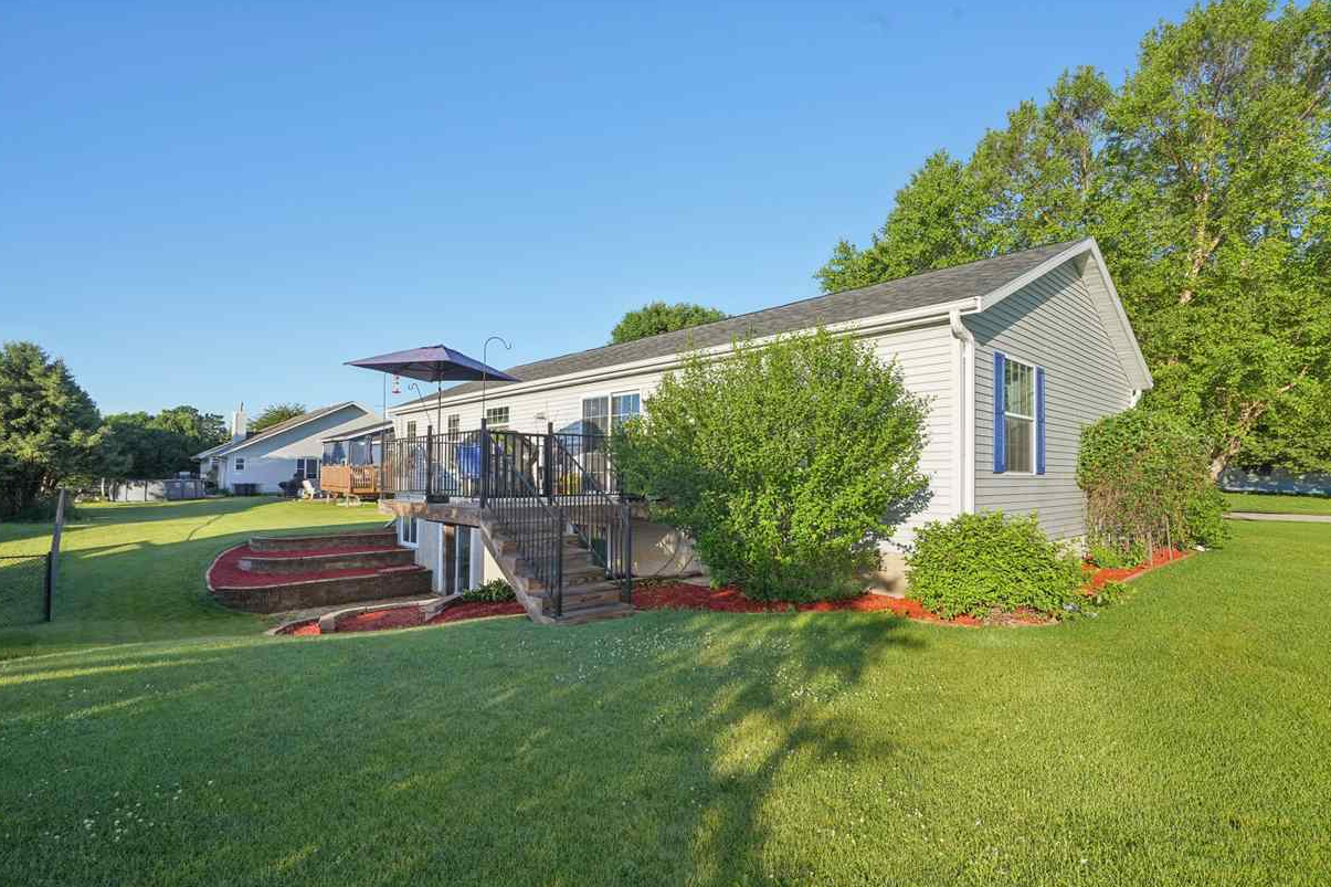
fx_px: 628
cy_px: 448
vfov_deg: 70.4
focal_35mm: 17
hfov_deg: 93.3
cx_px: 657
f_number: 10
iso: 640
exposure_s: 1/640
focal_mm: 16
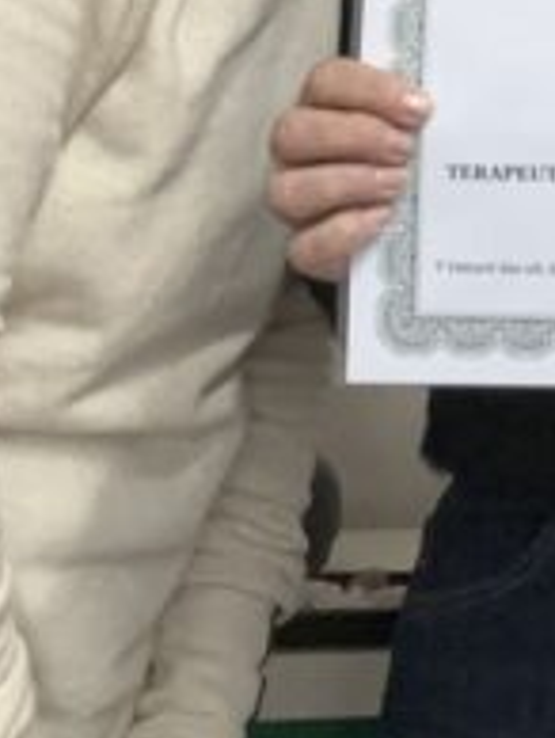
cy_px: -280
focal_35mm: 95
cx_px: 766
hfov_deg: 14.8
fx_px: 2026
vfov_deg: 18.8
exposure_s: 1/33
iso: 320
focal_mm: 2.69
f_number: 1.9
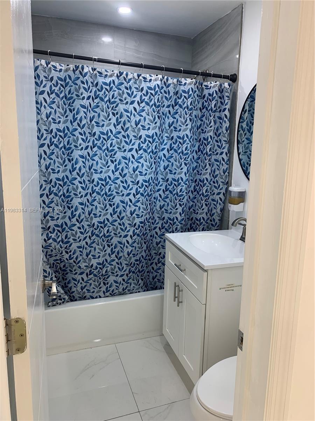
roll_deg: -1.2
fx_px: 315
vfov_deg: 67.3
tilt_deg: -9.6
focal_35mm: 26
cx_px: 158
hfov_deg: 53.1
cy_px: 210
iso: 50
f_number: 1.8
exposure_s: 1/60
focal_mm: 4.25
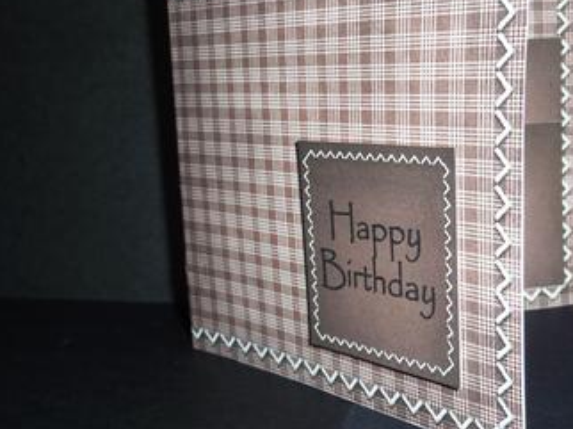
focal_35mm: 56
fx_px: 926
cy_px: 192
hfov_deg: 34.0
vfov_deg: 26.1
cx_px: 393
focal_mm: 6.5
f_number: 4
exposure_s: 1/30
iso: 100
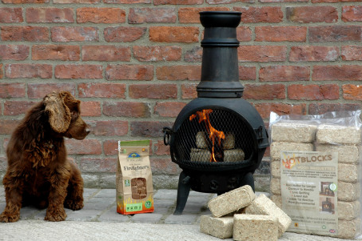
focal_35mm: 95
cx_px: 165
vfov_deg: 14.4
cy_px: 128
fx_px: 954
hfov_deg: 21.5
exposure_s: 1/100
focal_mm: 56
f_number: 11
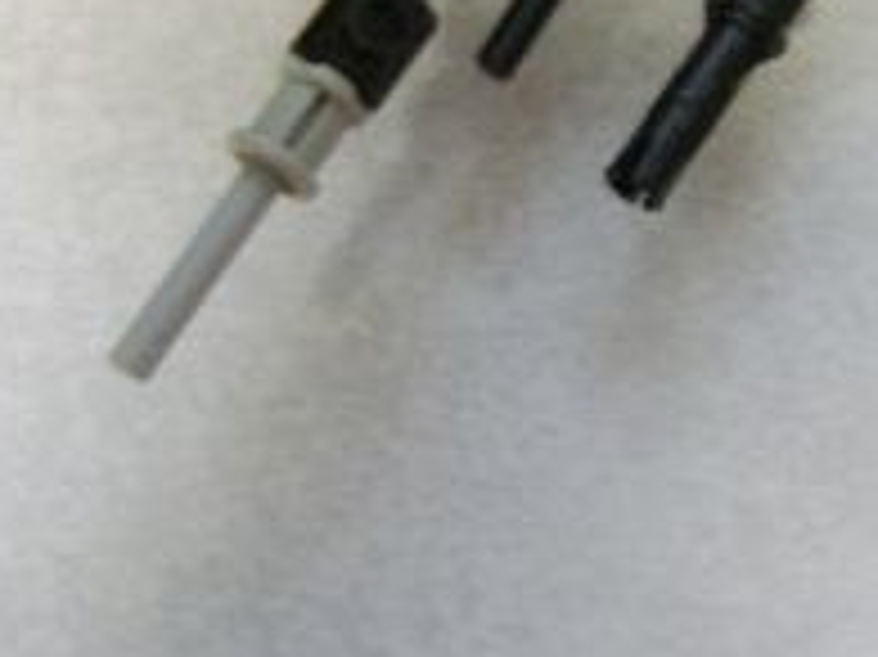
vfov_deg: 23.1
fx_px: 1546
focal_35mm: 61
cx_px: 594
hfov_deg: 31.4
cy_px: 18
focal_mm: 8.13
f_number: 2.7
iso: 71
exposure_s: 1/3
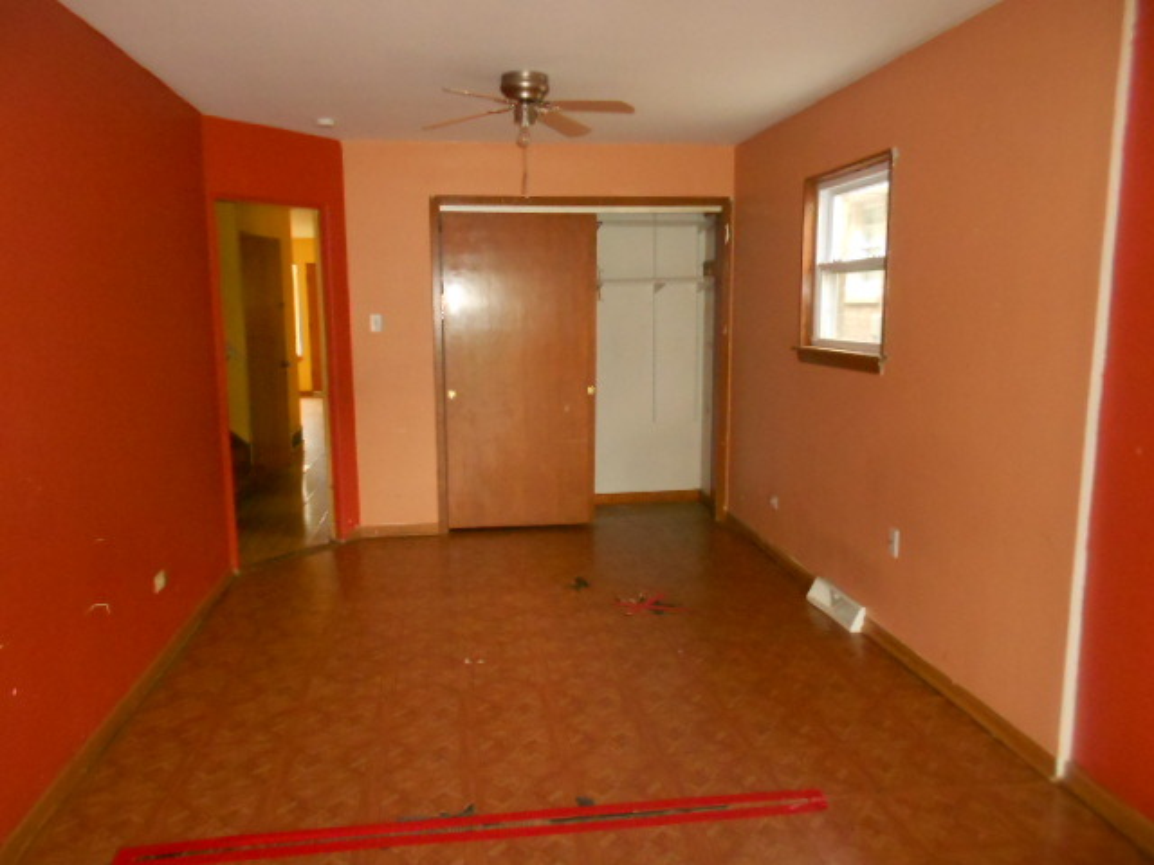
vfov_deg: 53.1
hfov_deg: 67.3
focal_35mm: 26
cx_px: 577
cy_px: 432
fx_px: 867
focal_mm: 4.6
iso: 640
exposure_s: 1/25
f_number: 3.2
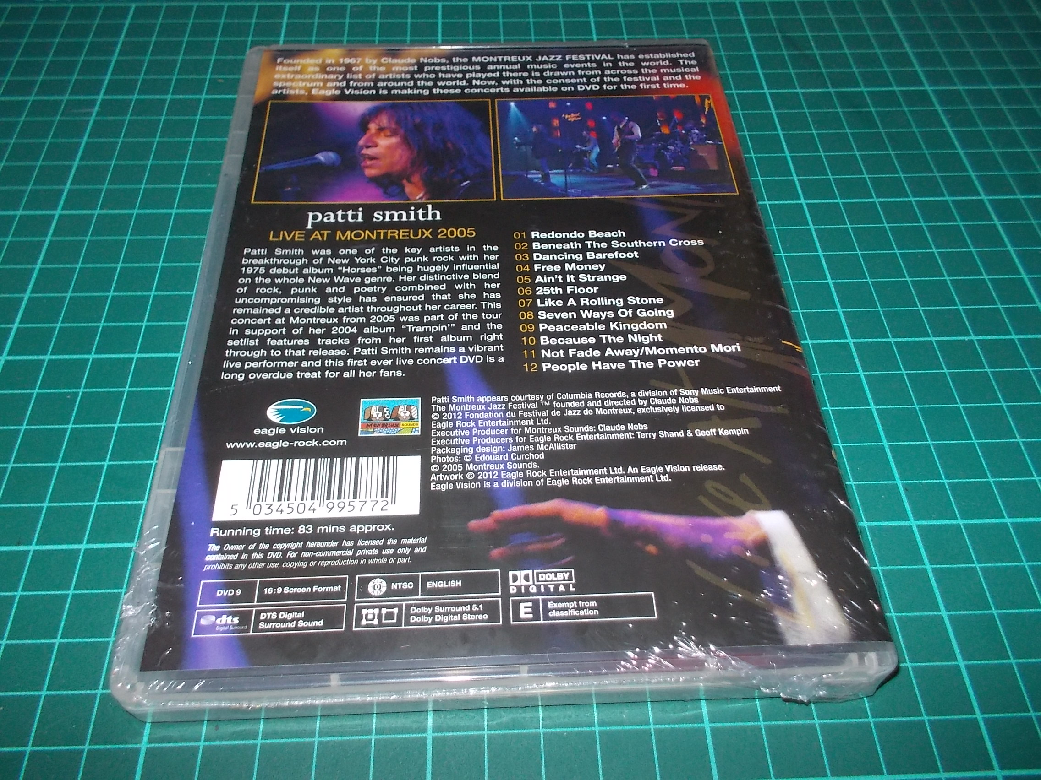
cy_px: 390
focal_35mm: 29
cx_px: 520
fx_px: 872
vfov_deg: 48.2
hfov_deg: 61.7
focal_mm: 4.1
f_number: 3.3
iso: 200
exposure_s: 1/30
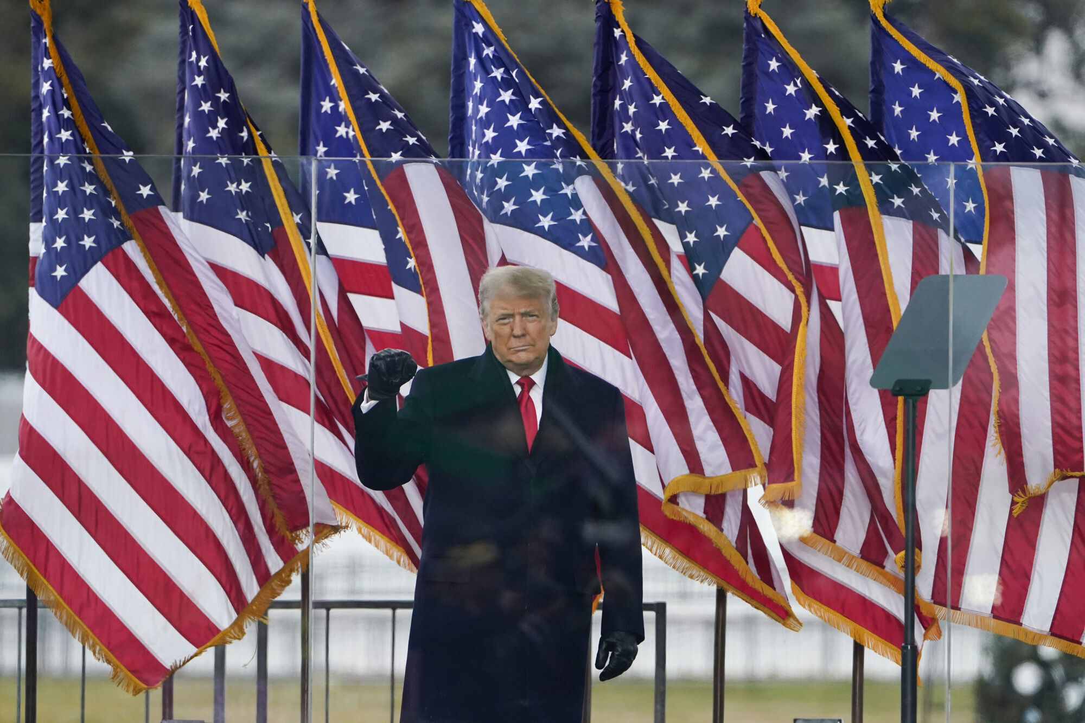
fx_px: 18081
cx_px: 542
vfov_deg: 2.3
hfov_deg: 3.4
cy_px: 362
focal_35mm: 600
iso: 3200
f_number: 9
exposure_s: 1/1600
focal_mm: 600
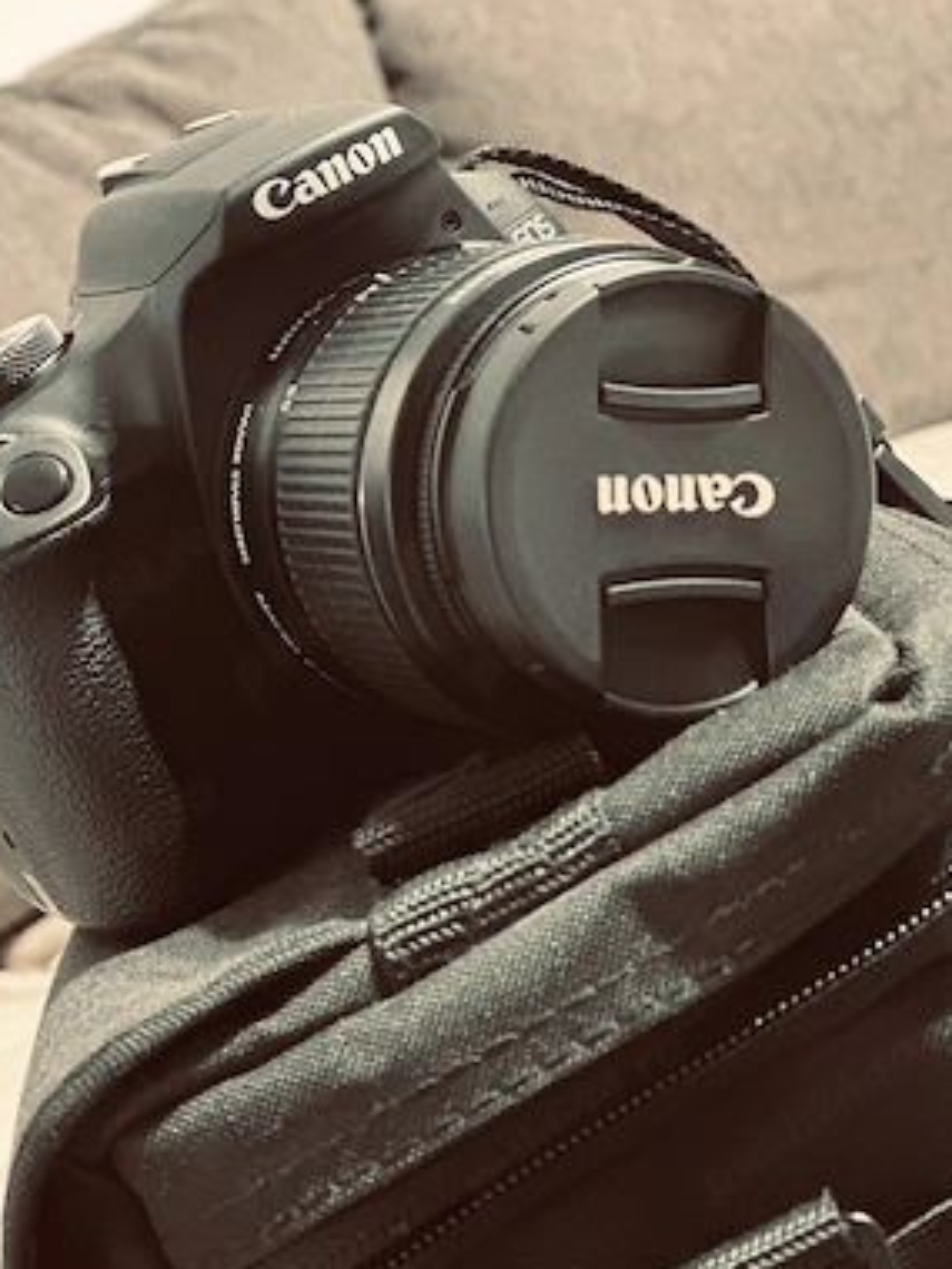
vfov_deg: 24.1
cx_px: 458
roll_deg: +19.6
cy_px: 661
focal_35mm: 81
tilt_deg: -8.6
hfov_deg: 18.2
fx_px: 2970
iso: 1000
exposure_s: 1/14
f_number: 2.8
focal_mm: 9
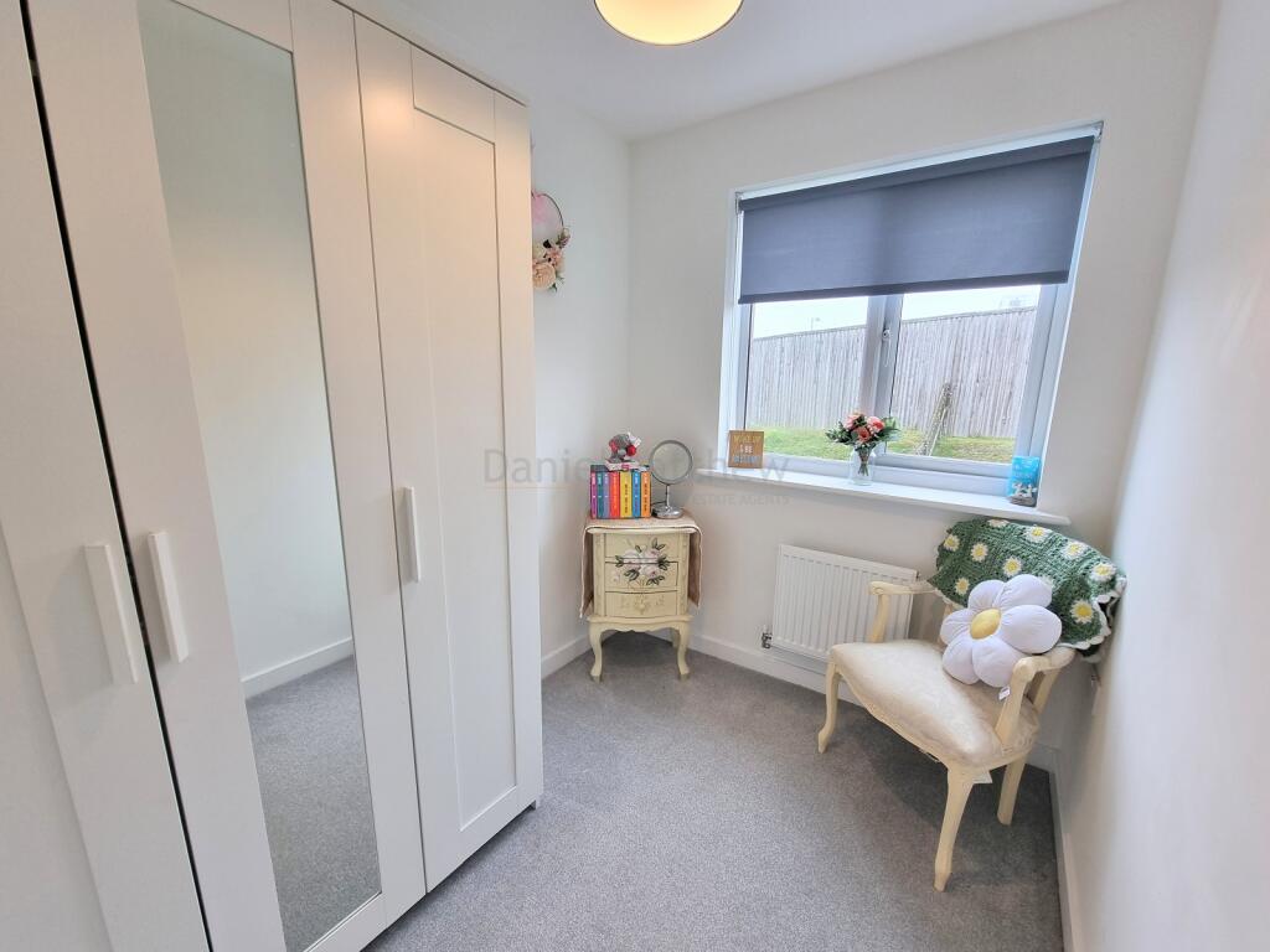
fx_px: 477
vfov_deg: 89.9
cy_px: 476
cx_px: 635
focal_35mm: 13
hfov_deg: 106.2
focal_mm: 2.2
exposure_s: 1/100
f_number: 2.2
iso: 64
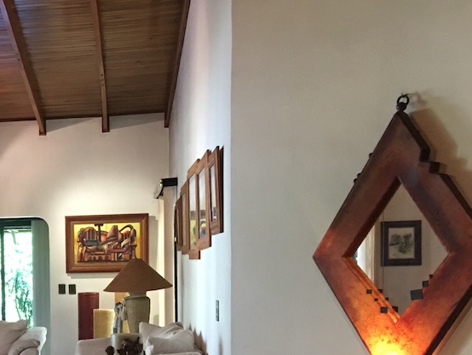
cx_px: -32
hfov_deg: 26.9
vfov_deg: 21.4
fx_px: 914
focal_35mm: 67
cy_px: 322
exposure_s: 1/15
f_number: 2.2
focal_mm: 4.15
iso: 100
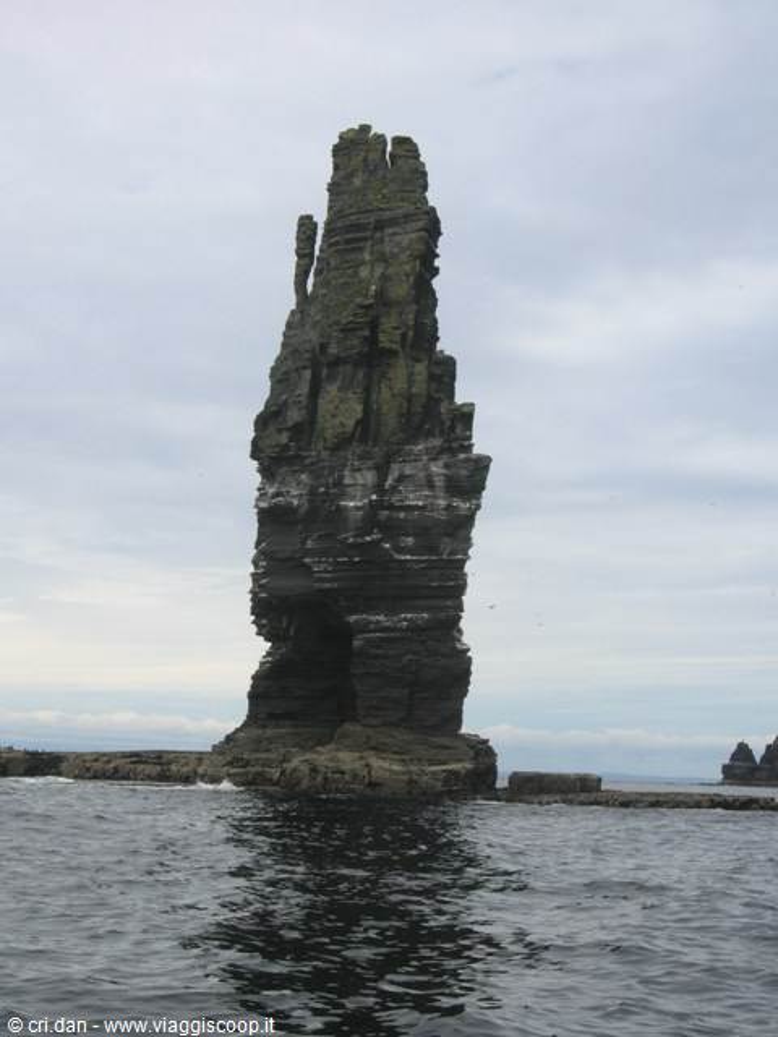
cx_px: 389
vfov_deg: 31.2
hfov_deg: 23.7
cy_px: 518
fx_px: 1858
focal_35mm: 62
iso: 64
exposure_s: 1/340
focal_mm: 12.9
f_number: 6.1
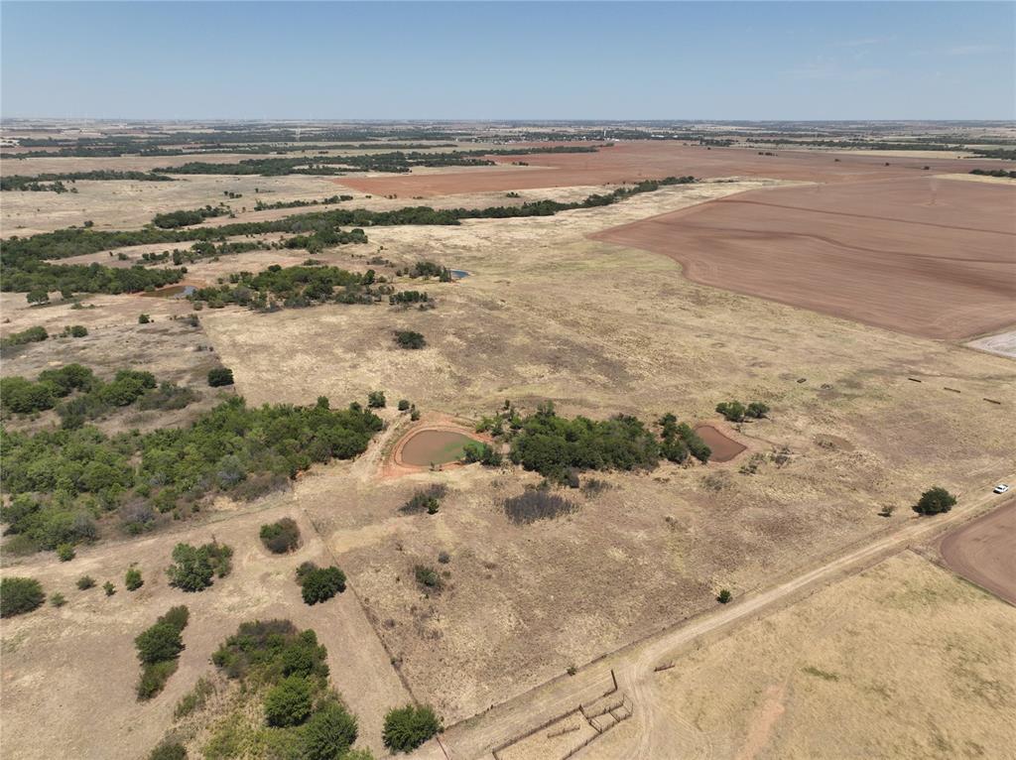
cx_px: 508
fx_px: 704
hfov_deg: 71.6
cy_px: 380
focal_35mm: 24
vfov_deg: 56.7
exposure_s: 1/2000
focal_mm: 12.29
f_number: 2.8
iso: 110
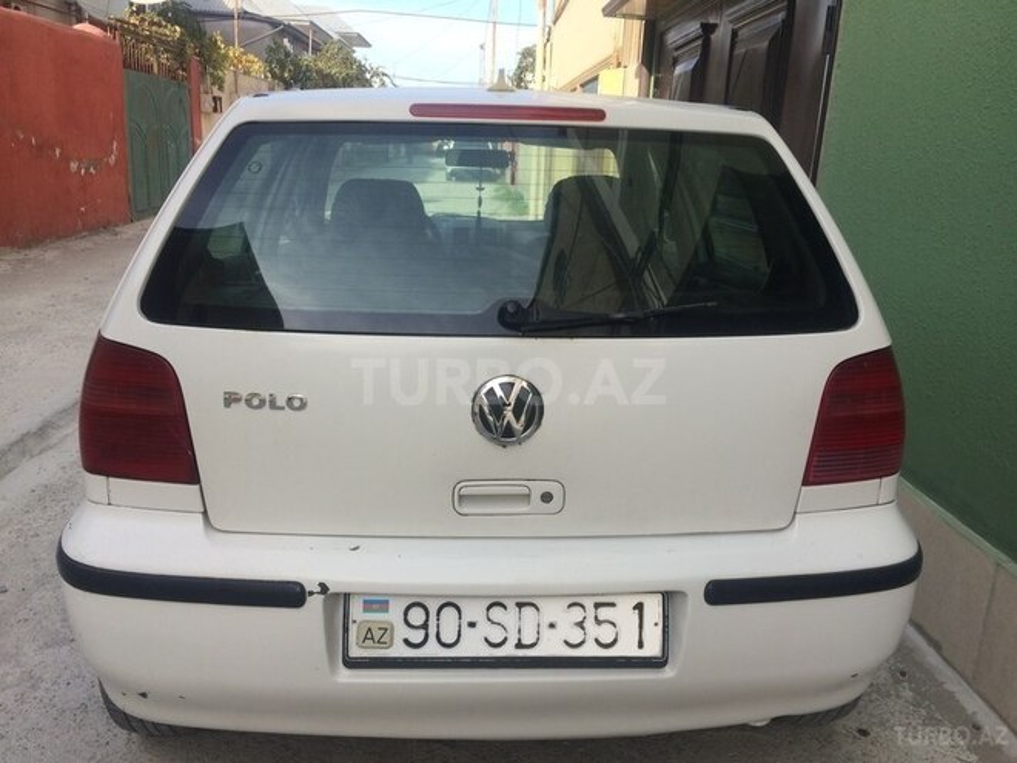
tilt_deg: -13.9
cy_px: 382
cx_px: 508
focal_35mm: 29
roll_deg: -2.3
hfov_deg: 61.7
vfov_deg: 48.2
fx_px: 852
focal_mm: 4.15
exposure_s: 1/820
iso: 32
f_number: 2.2
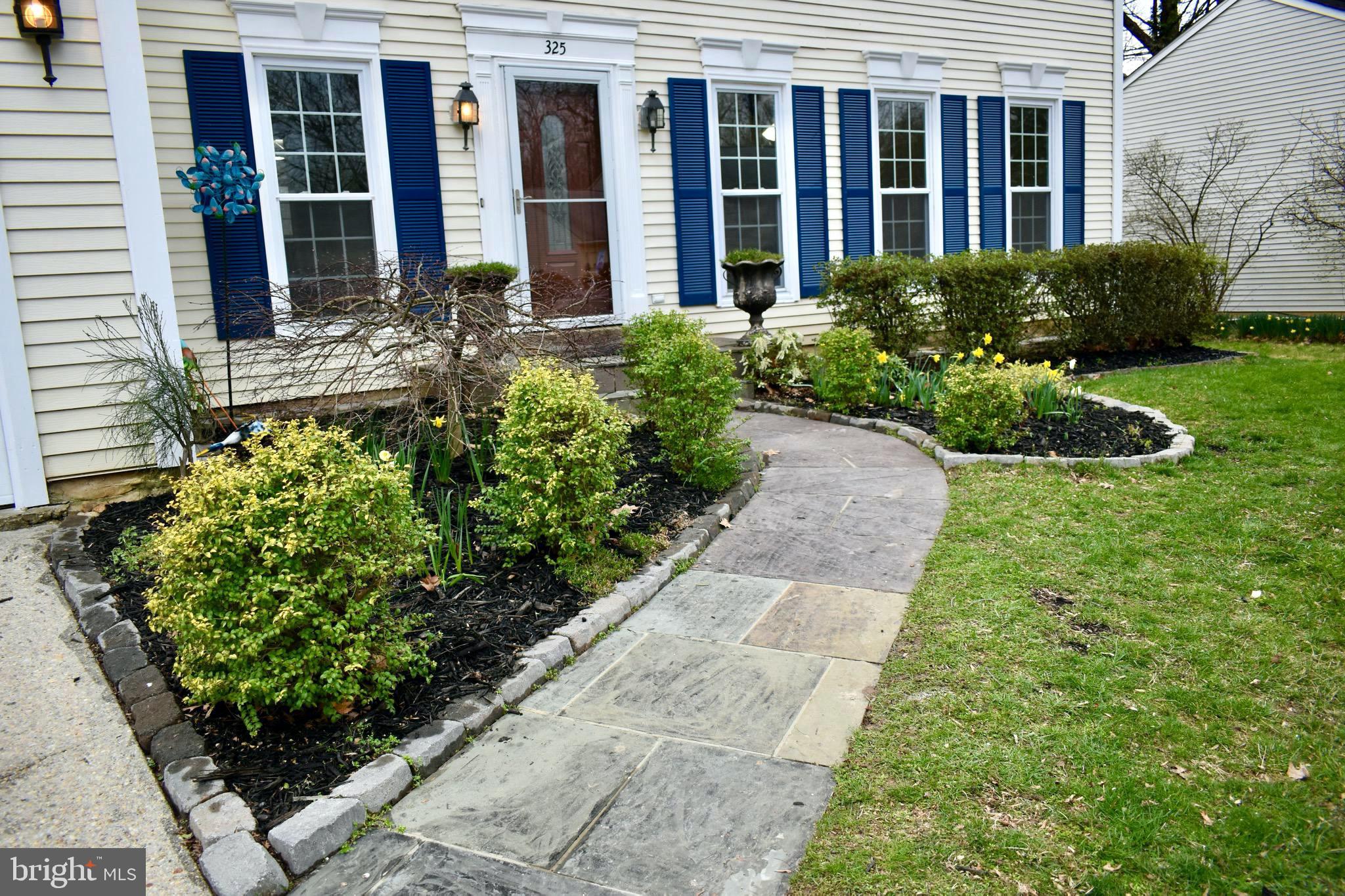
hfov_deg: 67.4
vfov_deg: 47.9
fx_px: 1009
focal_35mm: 27
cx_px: 672
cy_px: 448
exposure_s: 1/250
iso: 400
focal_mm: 18
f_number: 4
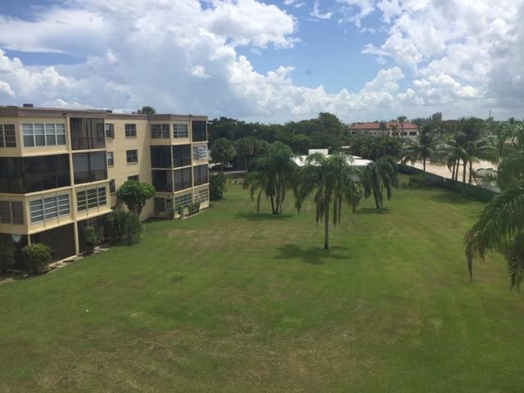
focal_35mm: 29
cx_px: 262
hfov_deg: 61.7
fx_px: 439
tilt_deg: -6.7
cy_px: 196
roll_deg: -0.3
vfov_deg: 48.2
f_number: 2.2
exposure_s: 1/3300
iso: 32
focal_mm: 4.15
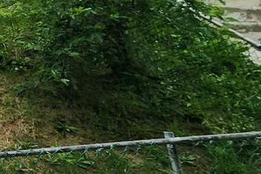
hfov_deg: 17.4
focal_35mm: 59
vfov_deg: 19.6
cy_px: -96
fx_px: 428
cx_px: -305
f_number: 2.2
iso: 50
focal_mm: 2.2
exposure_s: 1/438
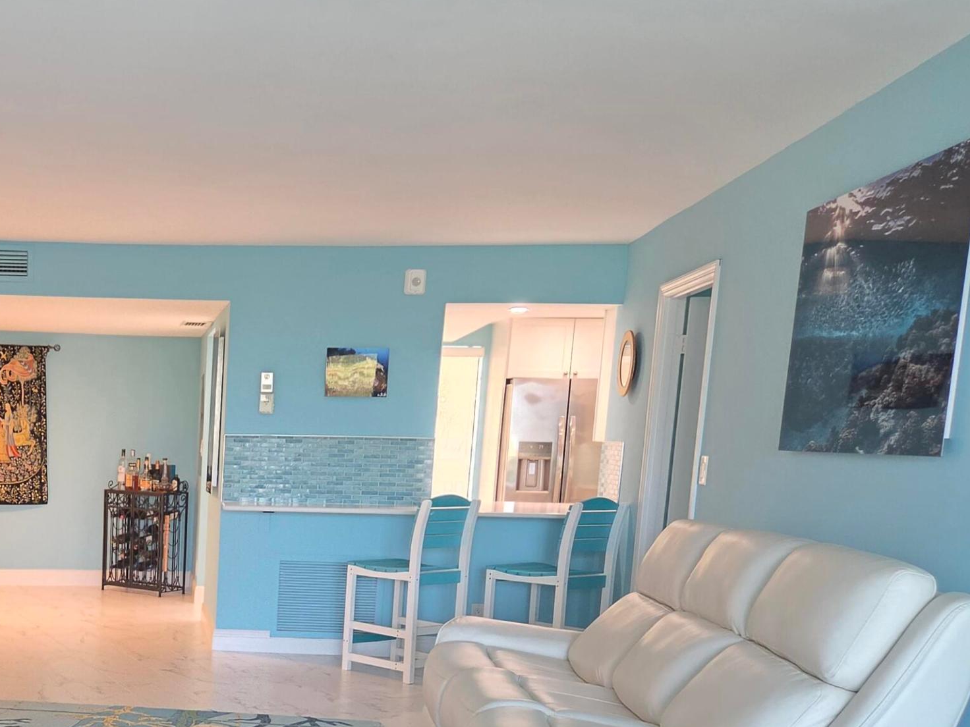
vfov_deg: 31.0
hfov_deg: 38.6
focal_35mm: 45
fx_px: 1261
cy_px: 623
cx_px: 64
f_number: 1.8
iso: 320
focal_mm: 5.4
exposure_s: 1/120
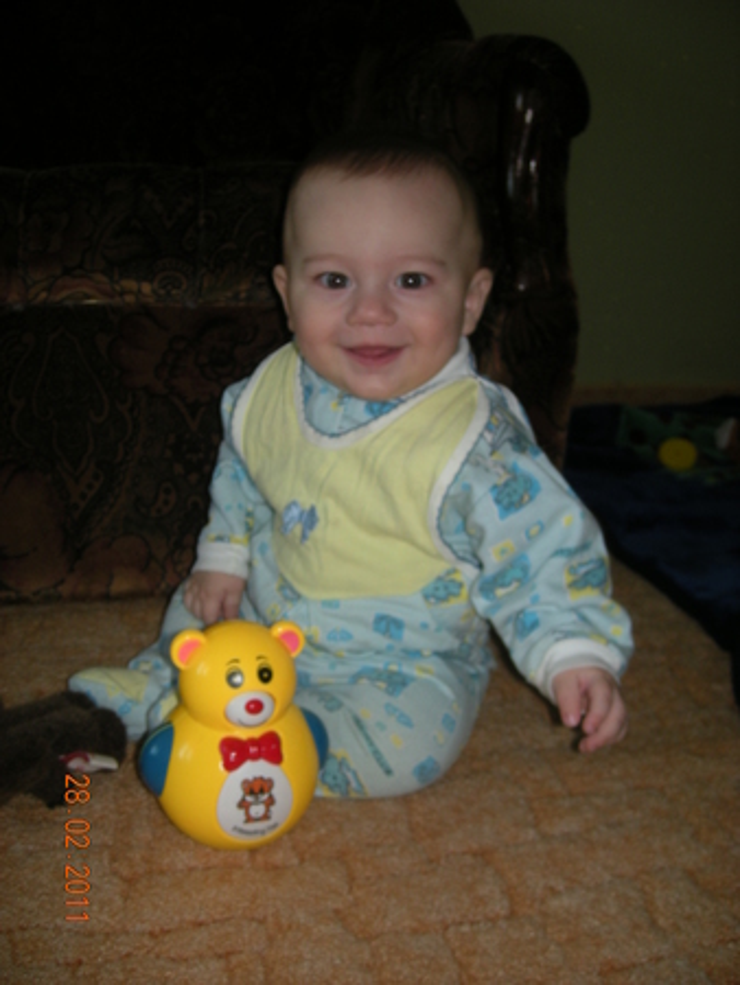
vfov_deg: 52.6
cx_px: 370
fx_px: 997
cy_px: 492
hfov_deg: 40.7
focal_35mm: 35
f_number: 2.8
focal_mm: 5.7
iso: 64
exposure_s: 1/30
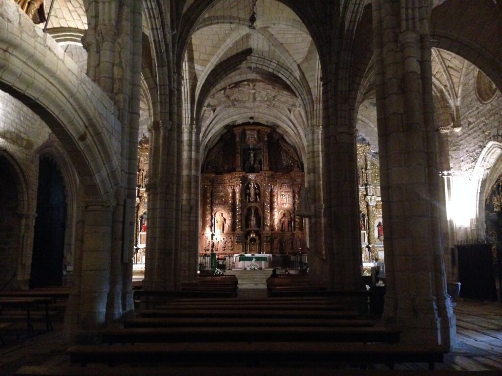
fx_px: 479
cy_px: 188
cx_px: 251
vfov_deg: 42.9
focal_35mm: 33
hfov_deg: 55.4
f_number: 2.4
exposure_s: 1/15
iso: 800
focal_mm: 4.12
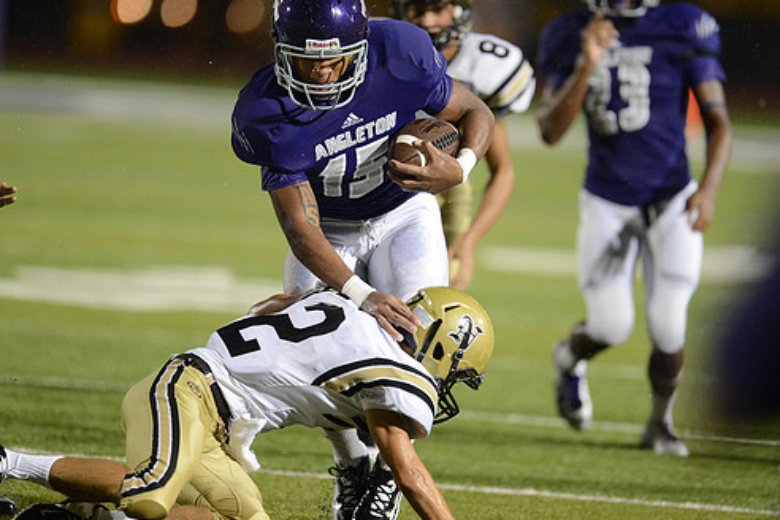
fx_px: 10226
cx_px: 369
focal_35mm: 472
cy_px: 243
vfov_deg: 2.9
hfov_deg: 4.4
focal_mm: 400
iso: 5000
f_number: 2.8
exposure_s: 1/1000
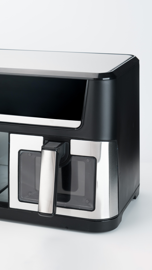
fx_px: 666
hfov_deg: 12.7
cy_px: 135
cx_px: -31
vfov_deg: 22.9
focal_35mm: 93
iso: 160
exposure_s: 1/50
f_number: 8
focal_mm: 59
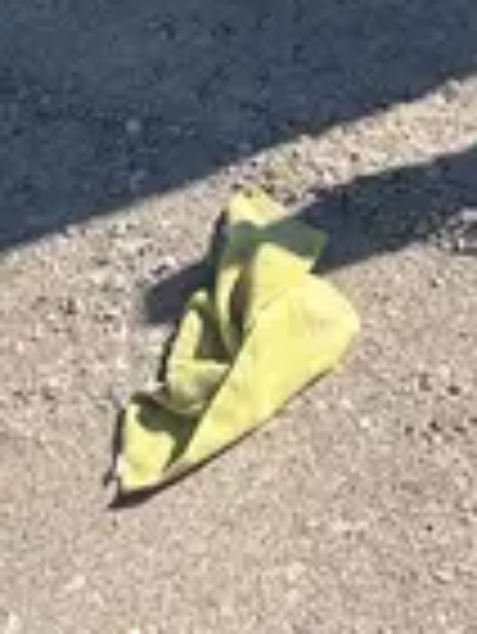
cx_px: 770
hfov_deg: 10.5
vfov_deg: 11.6
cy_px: -947
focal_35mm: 135
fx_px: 2477
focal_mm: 5.1
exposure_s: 1/3311
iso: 50
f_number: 1.6
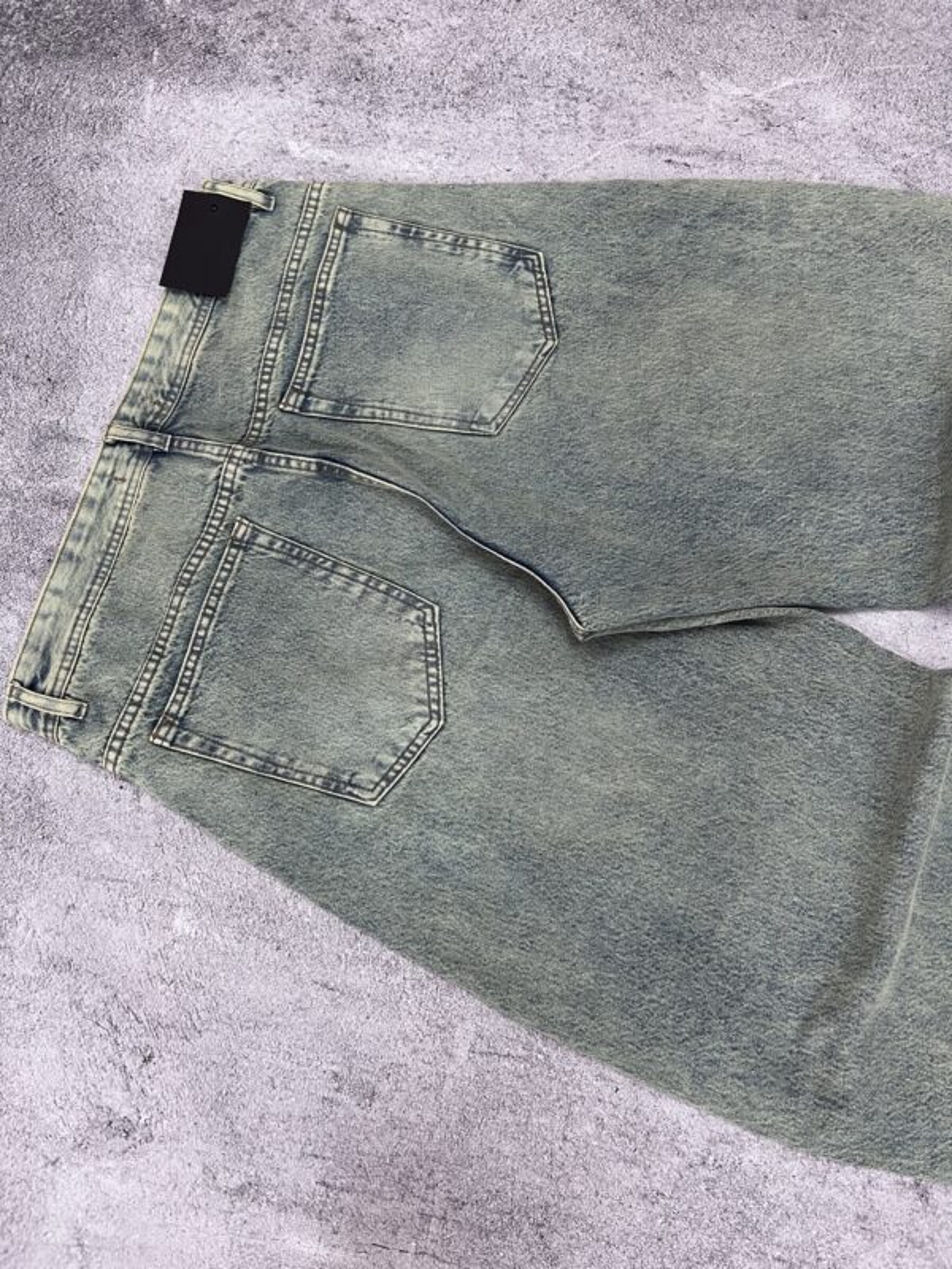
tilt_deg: -78.7
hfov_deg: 53.1
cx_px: 476
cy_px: 634
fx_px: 953
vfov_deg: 67.3
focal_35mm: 26
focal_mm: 5.7
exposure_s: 1/50
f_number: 1.5
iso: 64
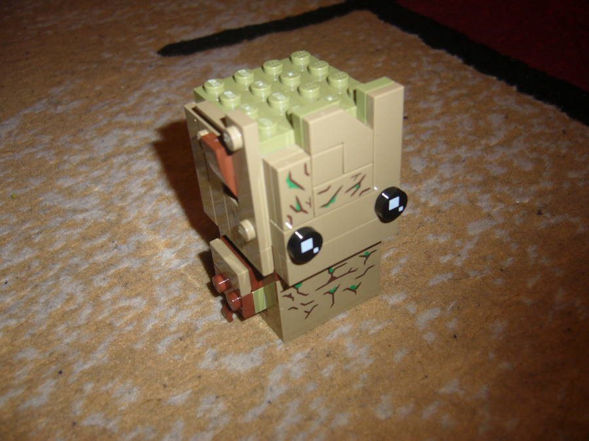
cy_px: 220
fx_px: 596
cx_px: 294
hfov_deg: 52.6
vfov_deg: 40.7
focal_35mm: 35
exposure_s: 1/30
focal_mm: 5.8
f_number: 2.8
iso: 100
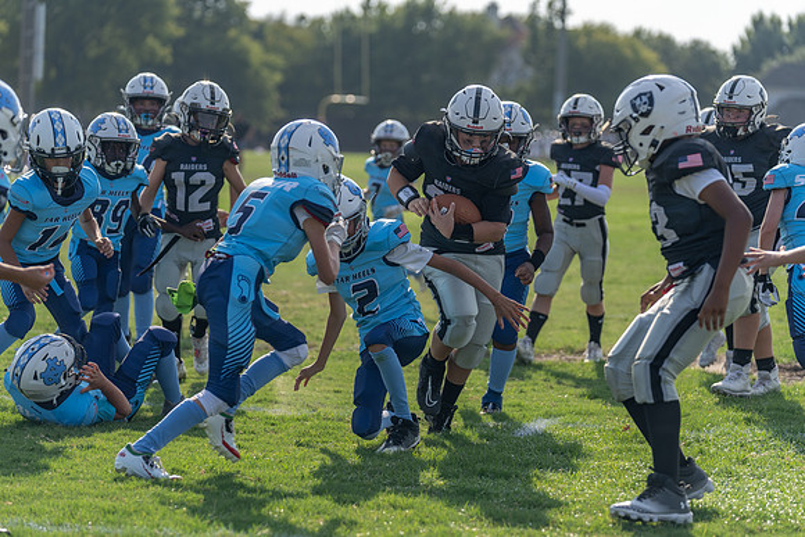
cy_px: 268
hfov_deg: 14.2
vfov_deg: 9.5
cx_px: 402
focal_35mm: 144
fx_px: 3221
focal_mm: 144
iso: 100
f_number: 3.5
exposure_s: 1/1250
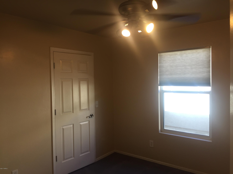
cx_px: 116
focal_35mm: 29
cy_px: 87
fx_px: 195
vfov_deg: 48.2
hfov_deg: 61.7
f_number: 2.2
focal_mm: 4.15
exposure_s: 1/40
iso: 32
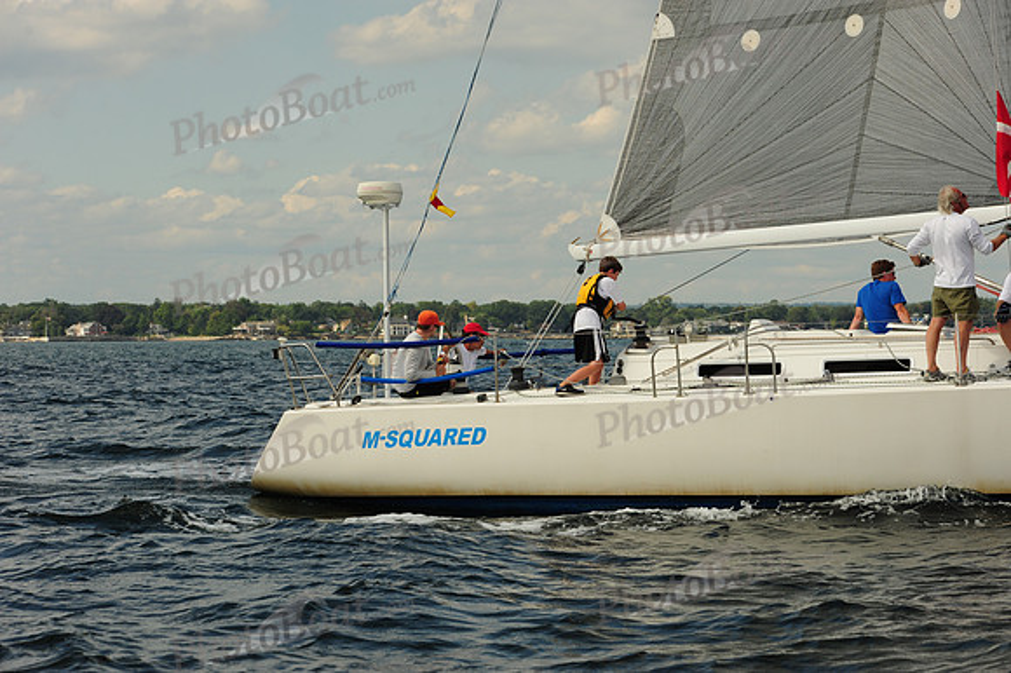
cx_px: 506
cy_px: 336
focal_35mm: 102
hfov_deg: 20.0
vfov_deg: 13.4
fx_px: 2863
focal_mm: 102
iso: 320
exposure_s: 1/1250
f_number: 8
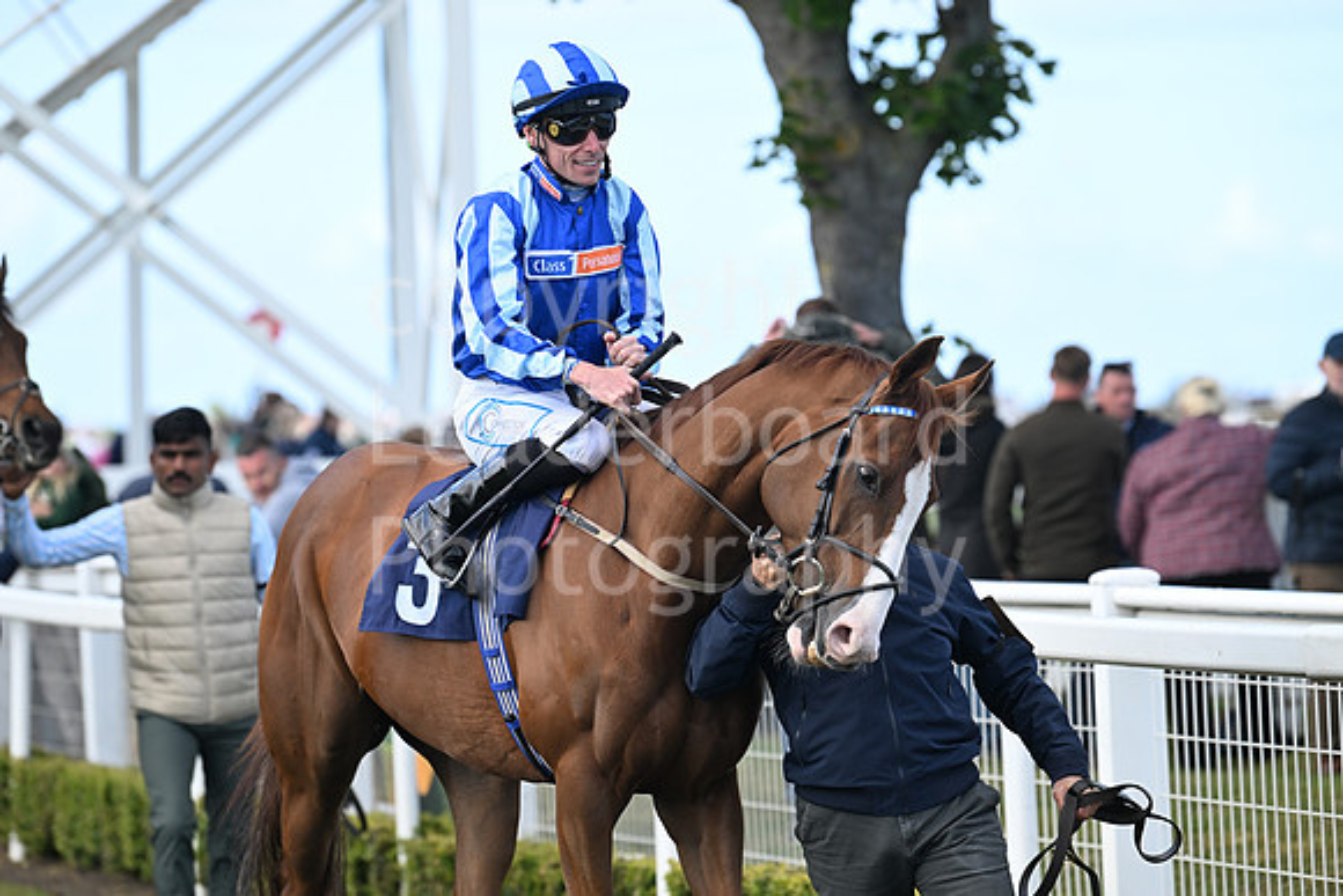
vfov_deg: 6.9
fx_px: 7463
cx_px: 672
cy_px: 448
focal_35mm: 200
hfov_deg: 10.3
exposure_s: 1/1000
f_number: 4.5
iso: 400
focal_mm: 200
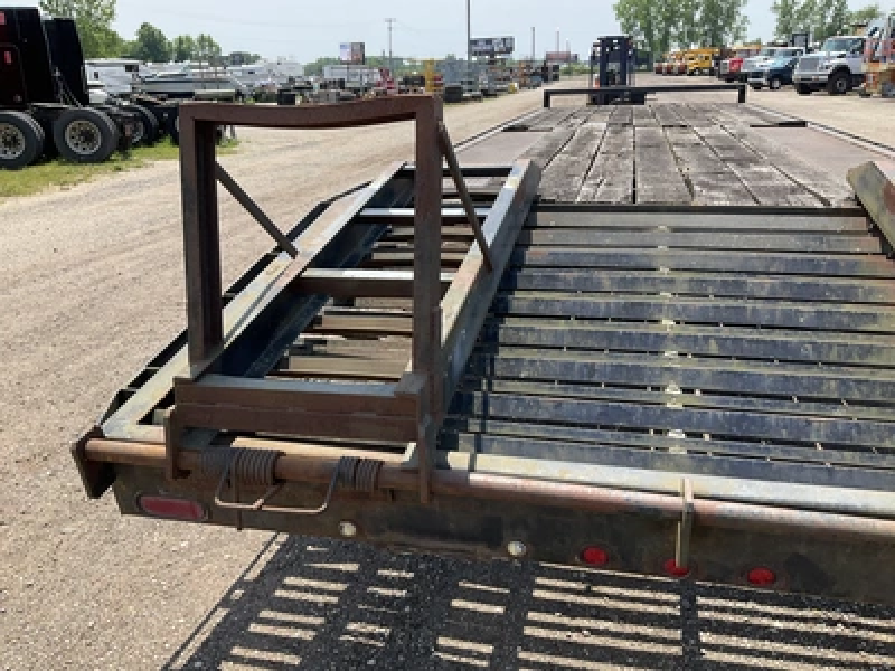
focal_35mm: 29
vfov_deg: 48.2
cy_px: 336
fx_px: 750
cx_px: 448
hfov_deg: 61.7
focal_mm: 3
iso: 25
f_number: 1.8
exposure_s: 1/855
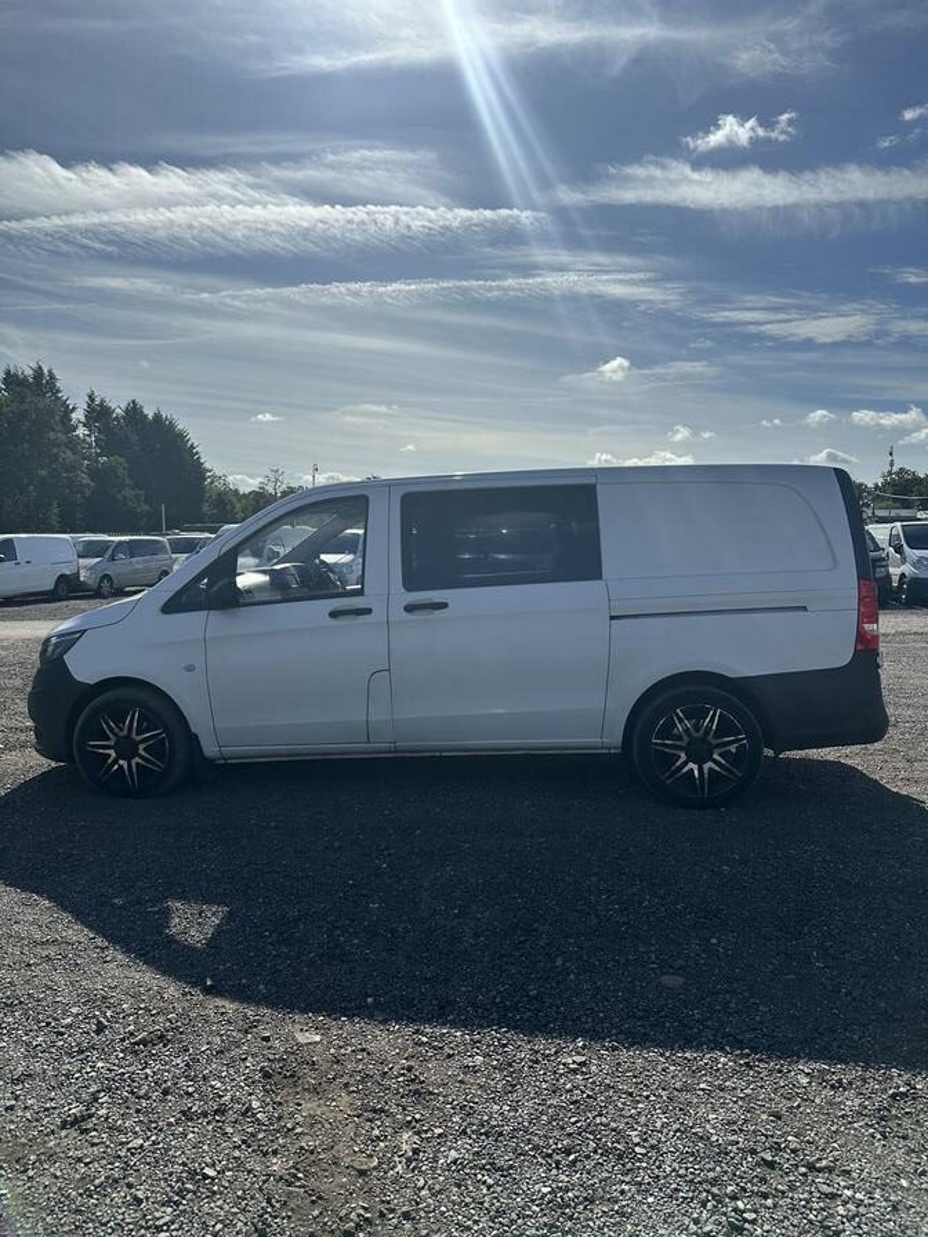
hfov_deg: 56.8
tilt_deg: -4.0
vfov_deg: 71.6
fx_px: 858
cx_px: 464
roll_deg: +0.6
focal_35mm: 24
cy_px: 618
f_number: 1.78
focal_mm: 6.86
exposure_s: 1/13699
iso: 80
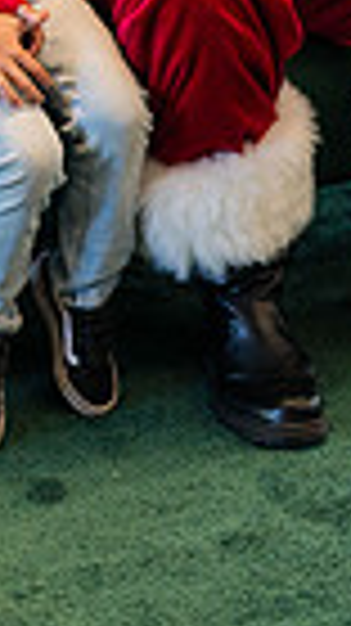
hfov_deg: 7.1
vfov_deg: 12.0
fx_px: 2818
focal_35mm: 170
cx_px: -22
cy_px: -342
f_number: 1.4
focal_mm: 50
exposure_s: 1/500
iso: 500
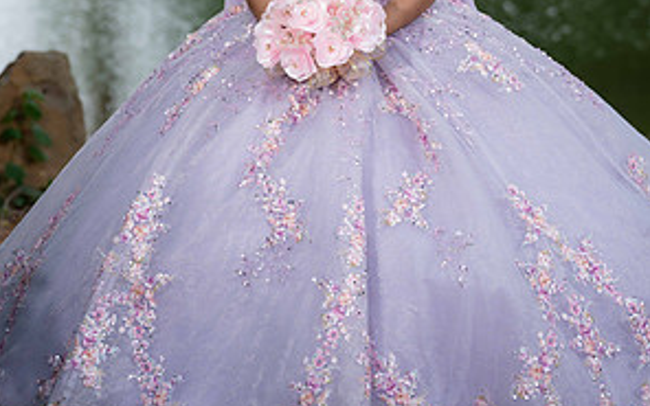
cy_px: 18
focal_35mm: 130
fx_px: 2303
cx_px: 325
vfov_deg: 10.0
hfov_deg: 16.1
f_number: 2.8
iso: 160
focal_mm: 84
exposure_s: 1/800
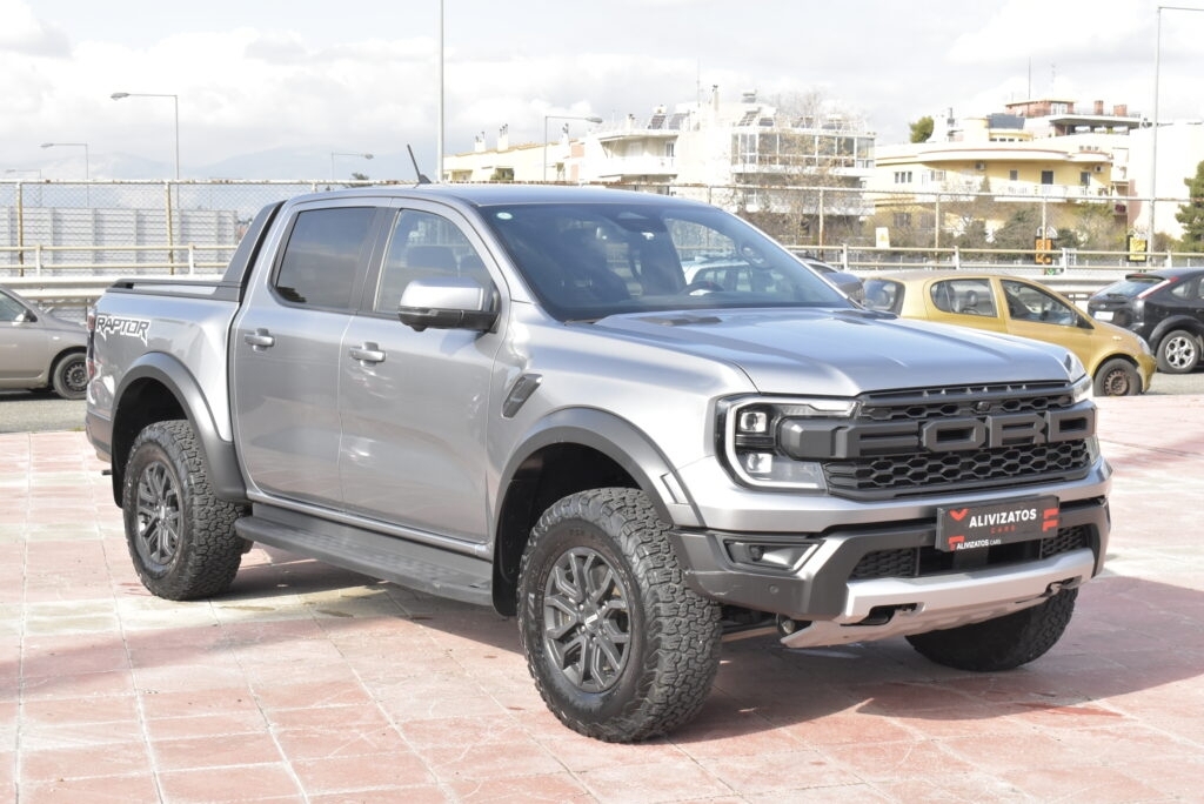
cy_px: 402
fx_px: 1907
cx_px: 602
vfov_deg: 23.8
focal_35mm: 57
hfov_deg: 35.0
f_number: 7.1
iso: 1600
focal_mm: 38
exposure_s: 1/1600
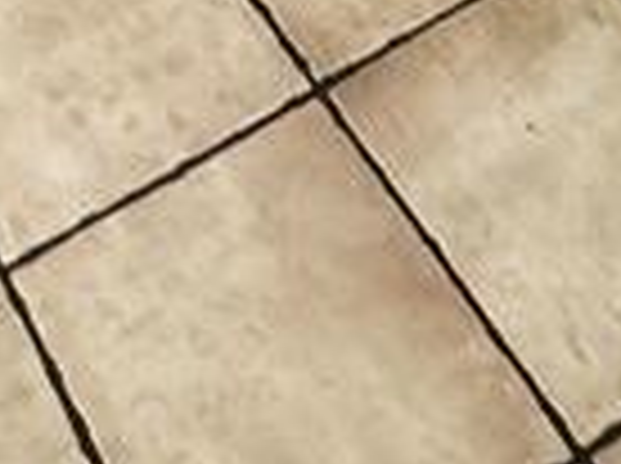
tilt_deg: -20.7
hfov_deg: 18.3
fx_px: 1862
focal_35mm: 104
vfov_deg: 9.4
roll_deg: +0.2
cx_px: -50
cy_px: -1113
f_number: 2.2
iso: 250
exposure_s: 1/120
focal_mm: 2.22
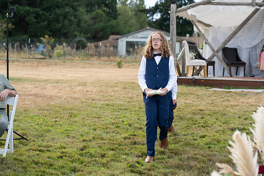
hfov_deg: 23.1
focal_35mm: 88
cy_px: 88
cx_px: 132
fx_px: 645
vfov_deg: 15.5
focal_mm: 88
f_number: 4.5
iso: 400
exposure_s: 1/800
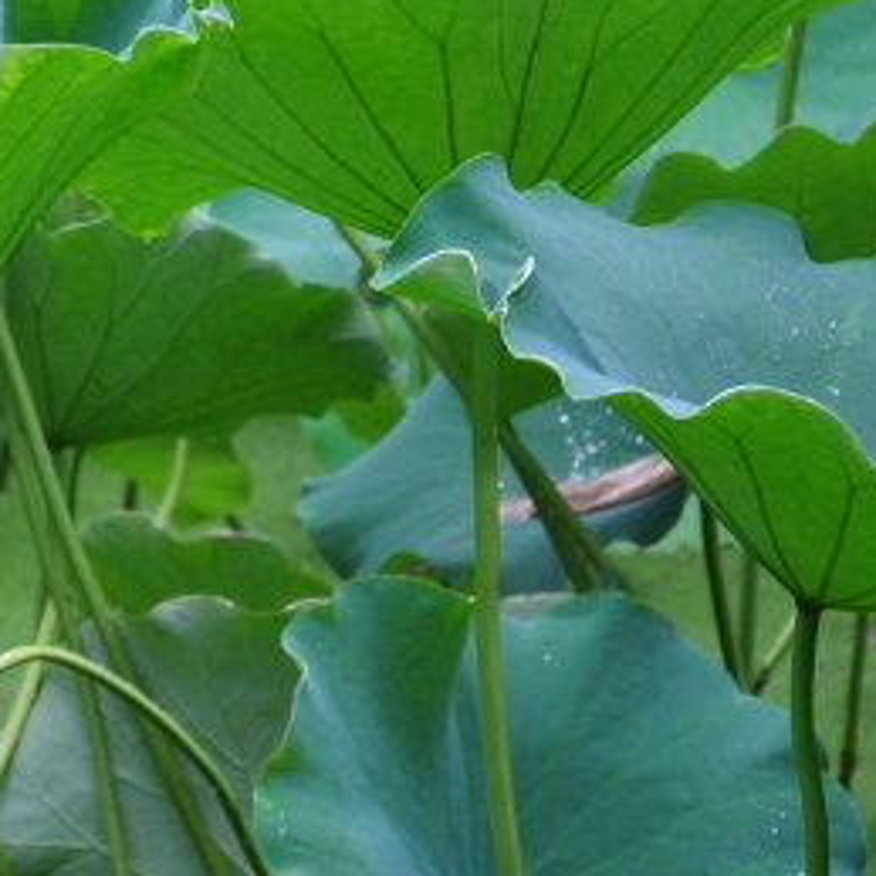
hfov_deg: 5.2
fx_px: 9505
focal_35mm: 332
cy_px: -159
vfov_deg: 5.3
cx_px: -514
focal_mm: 66
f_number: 8
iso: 400
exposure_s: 1/45
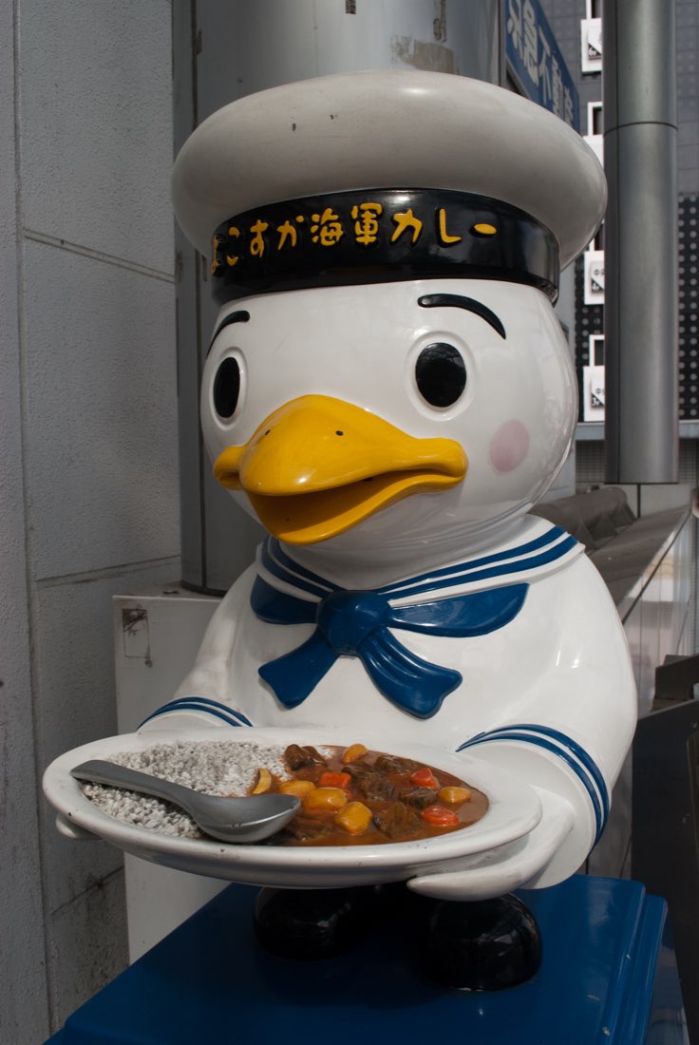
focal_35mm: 33
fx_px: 959
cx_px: 350
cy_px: 522
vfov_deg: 57.2
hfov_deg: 40.1
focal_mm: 22
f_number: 13
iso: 200
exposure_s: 1/250
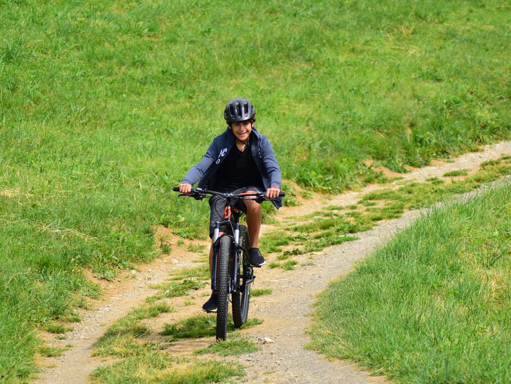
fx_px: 3256
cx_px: 239
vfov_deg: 6.7
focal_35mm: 221
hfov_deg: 9.0
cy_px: 192
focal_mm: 135
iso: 220
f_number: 4.2
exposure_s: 1/1250
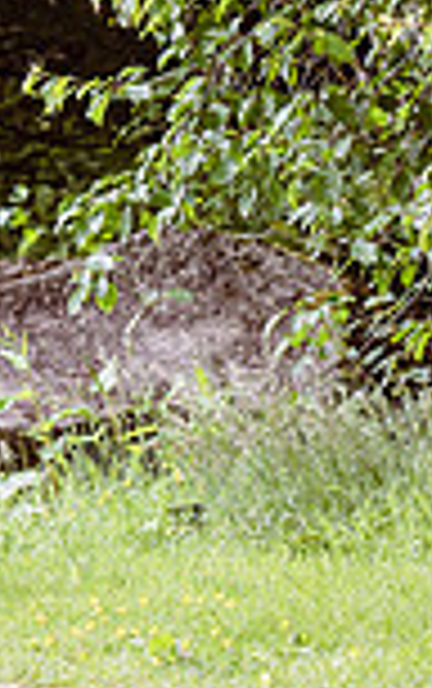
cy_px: 38
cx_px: -176
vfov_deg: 5.5
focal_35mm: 378
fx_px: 7101
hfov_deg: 3.5
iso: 250
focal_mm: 98
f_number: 4.5
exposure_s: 1/1000
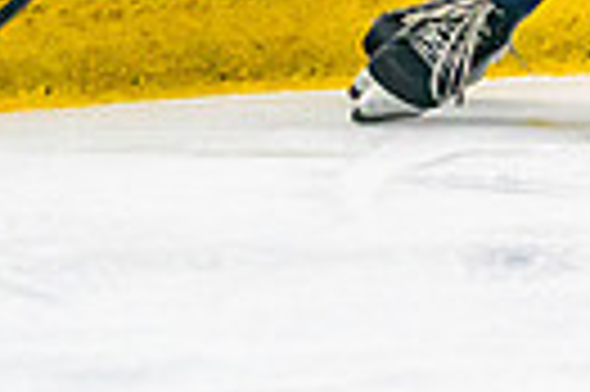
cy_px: -178
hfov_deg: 2.0
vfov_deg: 1.3
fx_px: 17301
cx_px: 536
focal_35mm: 1057
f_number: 2.8
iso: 4000
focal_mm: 176
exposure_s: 1/1600
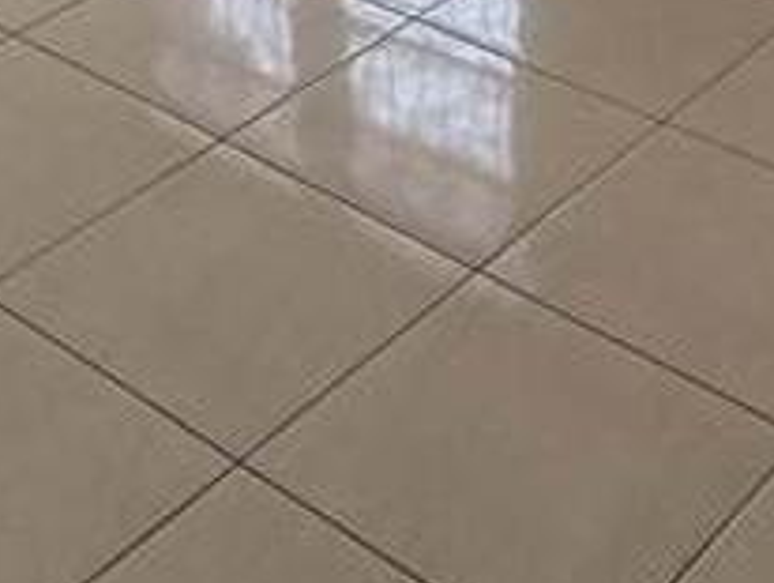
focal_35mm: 89
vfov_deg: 14.2
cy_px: -545
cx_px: 201
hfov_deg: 21.8
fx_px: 1992
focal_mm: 1.67
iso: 50
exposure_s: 1/105
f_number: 2.2
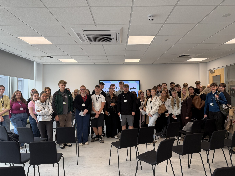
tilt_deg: +1.0
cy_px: 88
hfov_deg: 71.6
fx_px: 163
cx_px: 118
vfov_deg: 56.8
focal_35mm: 24
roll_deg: +0.3
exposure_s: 1/121
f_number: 1.78
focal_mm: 6.76
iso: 80
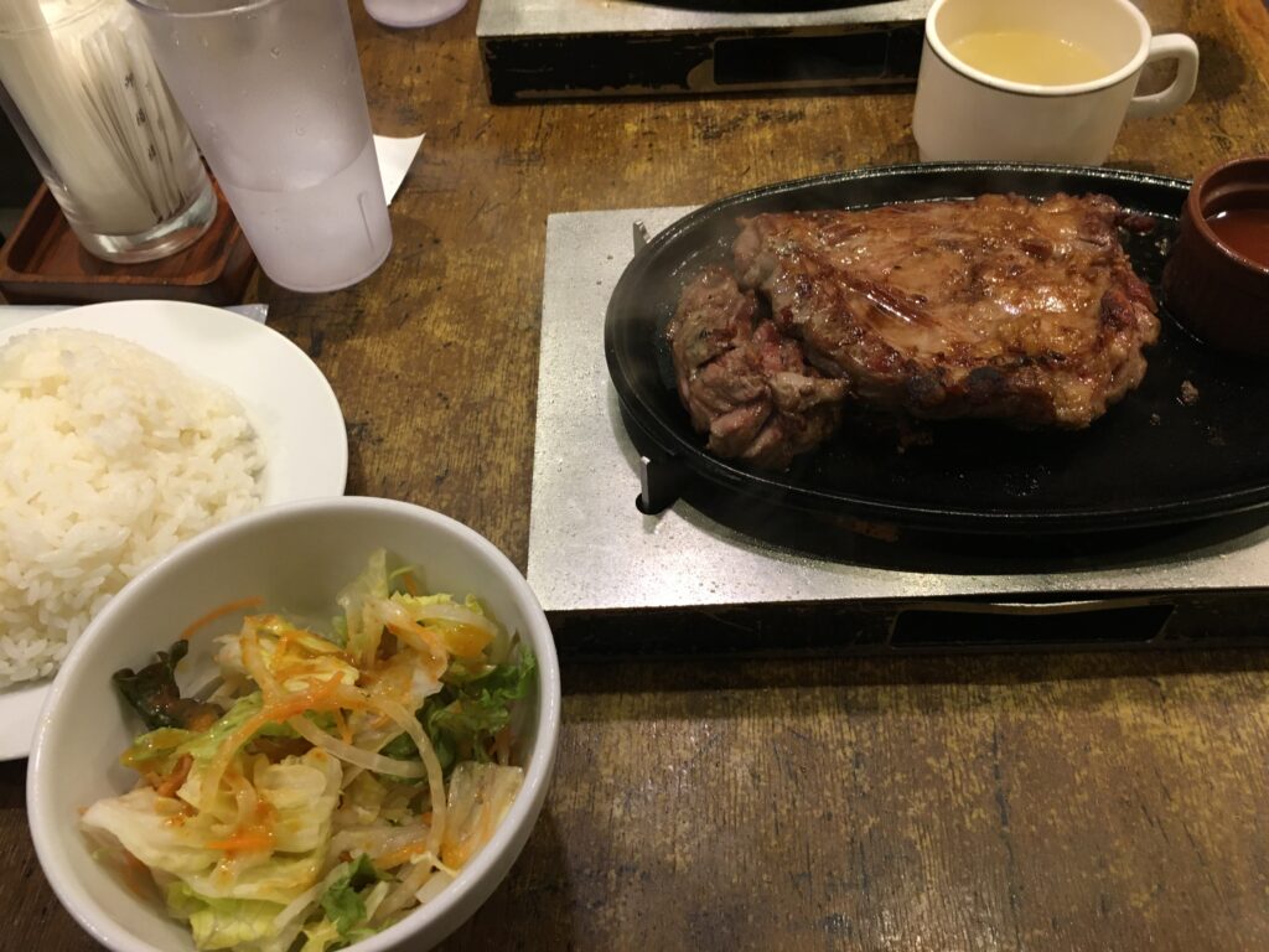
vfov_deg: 48.2
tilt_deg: -53.5
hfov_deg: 61.7
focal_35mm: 29
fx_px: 1063
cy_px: 476
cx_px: 634
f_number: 2.2
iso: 160
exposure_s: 1/33
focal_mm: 4.15
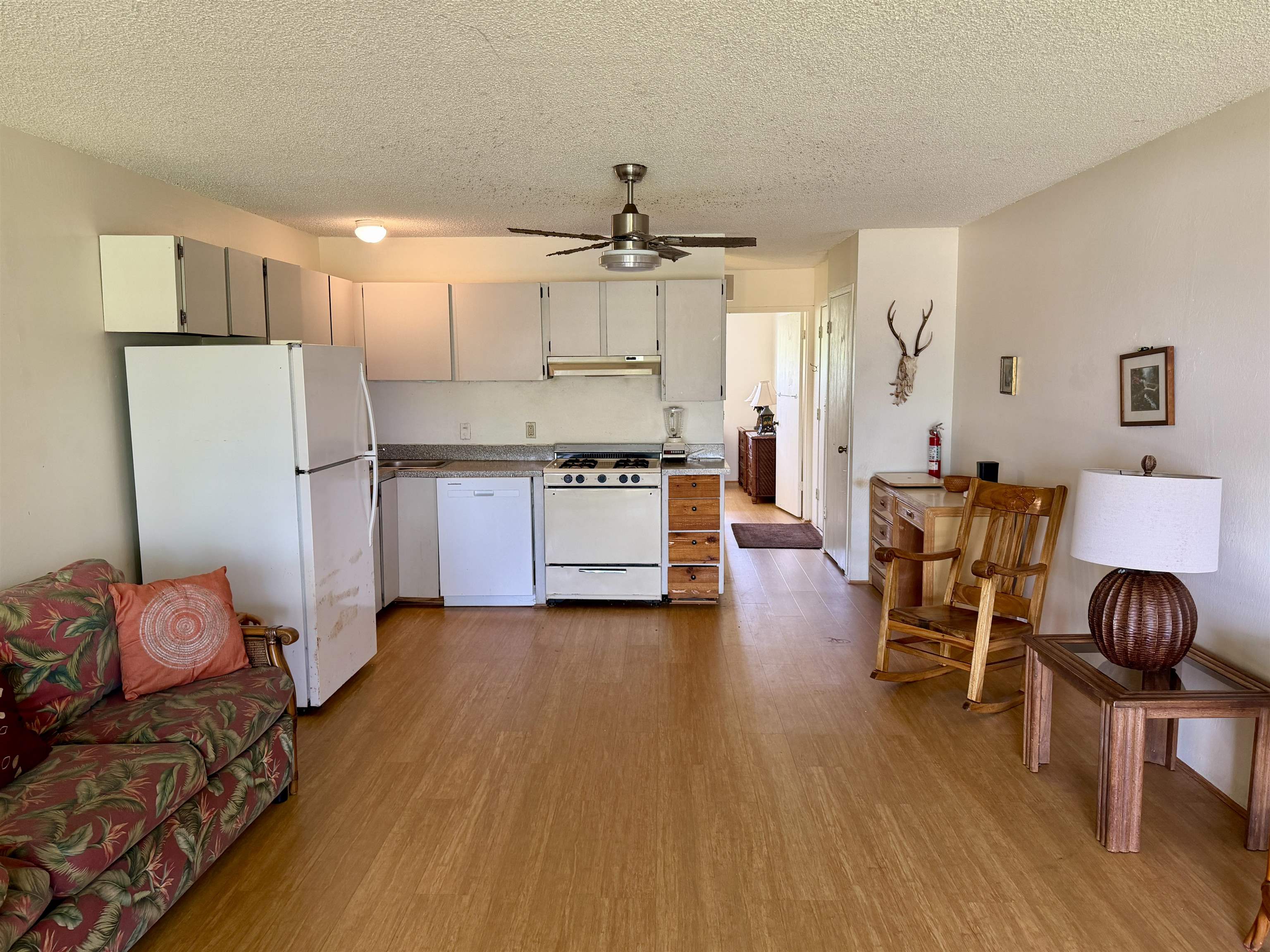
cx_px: 635
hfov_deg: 71.6
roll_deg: +1.2
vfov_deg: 56.8
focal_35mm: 24
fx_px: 880
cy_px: 476
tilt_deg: -7.7
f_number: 1.78
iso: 200
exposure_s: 1/79
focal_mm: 6.76
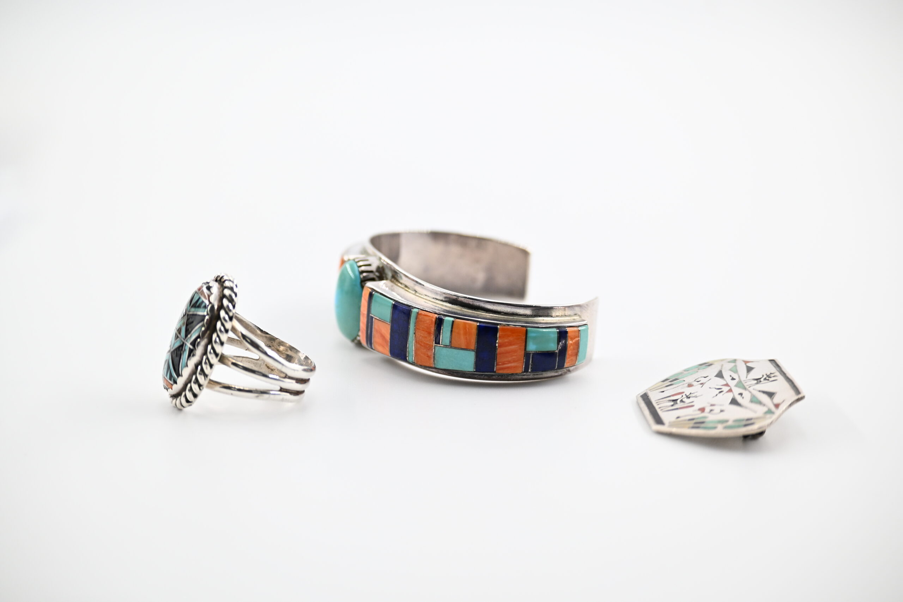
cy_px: 301
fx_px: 1881
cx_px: 452
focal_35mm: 75
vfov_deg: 18.2
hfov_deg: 27.0
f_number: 5
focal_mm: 50
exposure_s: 1/320
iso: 400
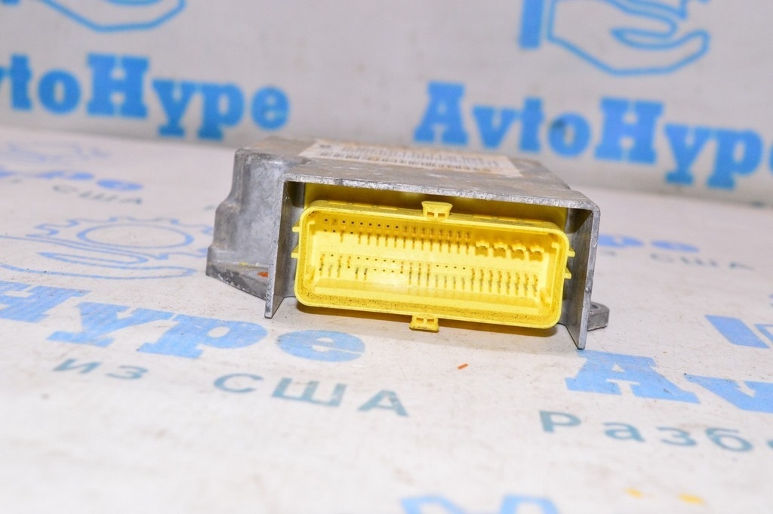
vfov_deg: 30.8
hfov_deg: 45.0
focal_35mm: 44
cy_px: 257
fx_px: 933
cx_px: 386
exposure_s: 1/125
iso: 1600
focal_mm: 29
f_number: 8
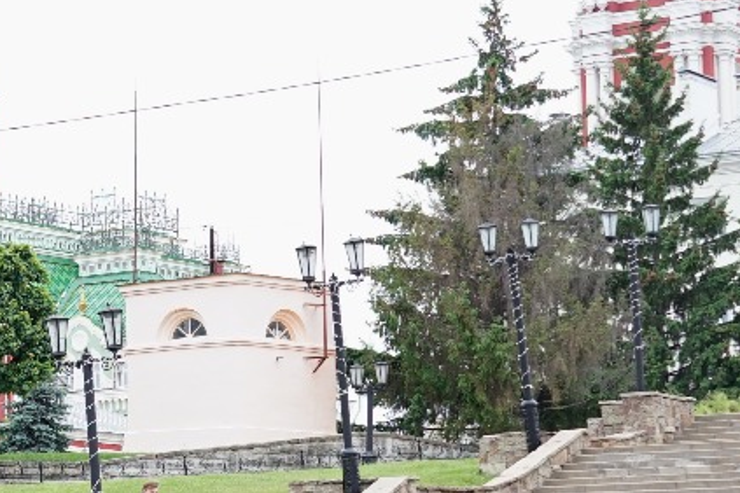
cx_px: -58
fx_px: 2836
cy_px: 224
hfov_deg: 14.5
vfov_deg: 9.9
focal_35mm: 138
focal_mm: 36
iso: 400
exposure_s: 1/400
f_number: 5
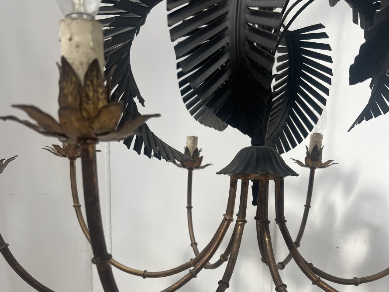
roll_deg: -0.3
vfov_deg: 38.8
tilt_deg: -7.3
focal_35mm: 35
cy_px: 243
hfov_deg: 52.6
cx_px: 193
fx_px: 393
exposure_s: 1/121
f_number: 1.5
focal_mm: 5.7
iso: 64
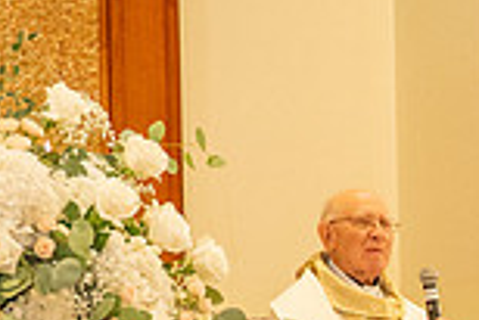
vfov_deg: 7.4
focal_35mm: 182
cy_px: 499
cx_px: 1070
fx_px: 2424
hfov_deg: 10.1
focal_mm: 24
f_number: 2.8
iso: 1600
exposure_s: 1/160
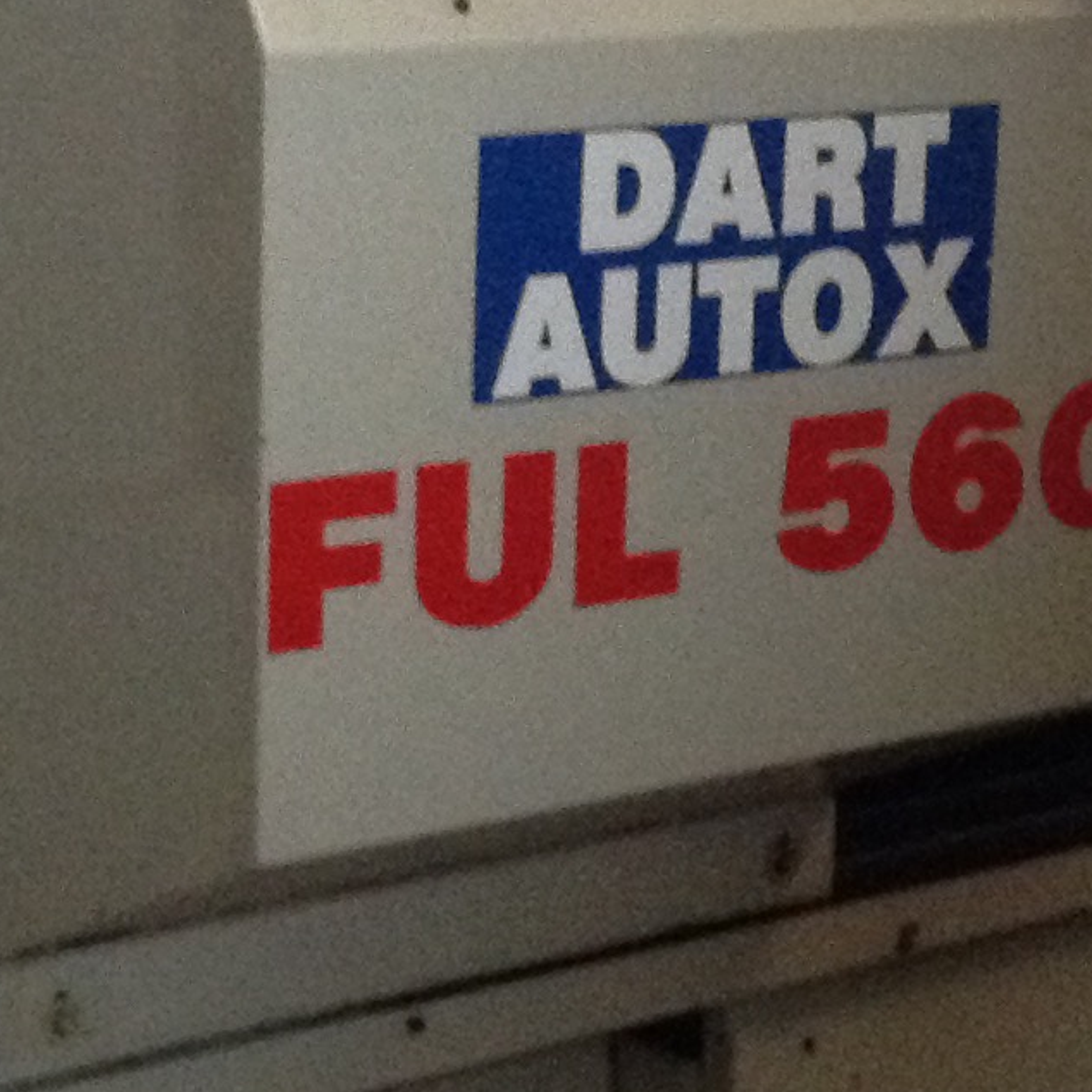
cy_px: 434
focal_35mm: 119
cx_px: 732
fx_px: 4247
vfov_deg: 14.6
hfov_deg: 14.6
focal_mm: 3.3
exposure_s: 1/15
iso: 320
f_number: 2.4
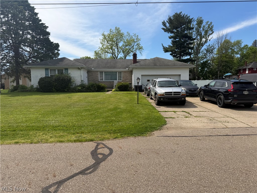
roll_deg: +0.0
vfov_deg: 56.8
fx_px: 178
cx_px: 128
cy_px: 96
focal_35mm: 24
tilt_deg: -3.9
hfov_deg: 71.6
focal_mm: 6.76
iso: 80
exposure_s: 1/4673
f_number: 1.78
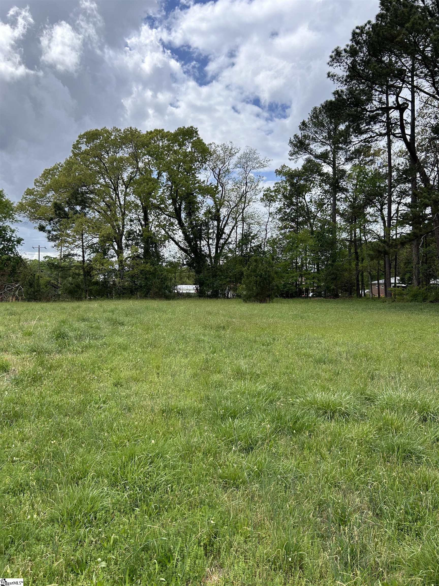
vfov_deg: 67.3
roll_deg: -0.3
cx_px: 220
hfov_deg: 53.1
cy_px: 293
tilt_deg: +0.4
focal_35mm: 26
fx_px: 440
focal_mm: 5.7
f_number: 1.5
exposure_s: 1/2457
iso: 50
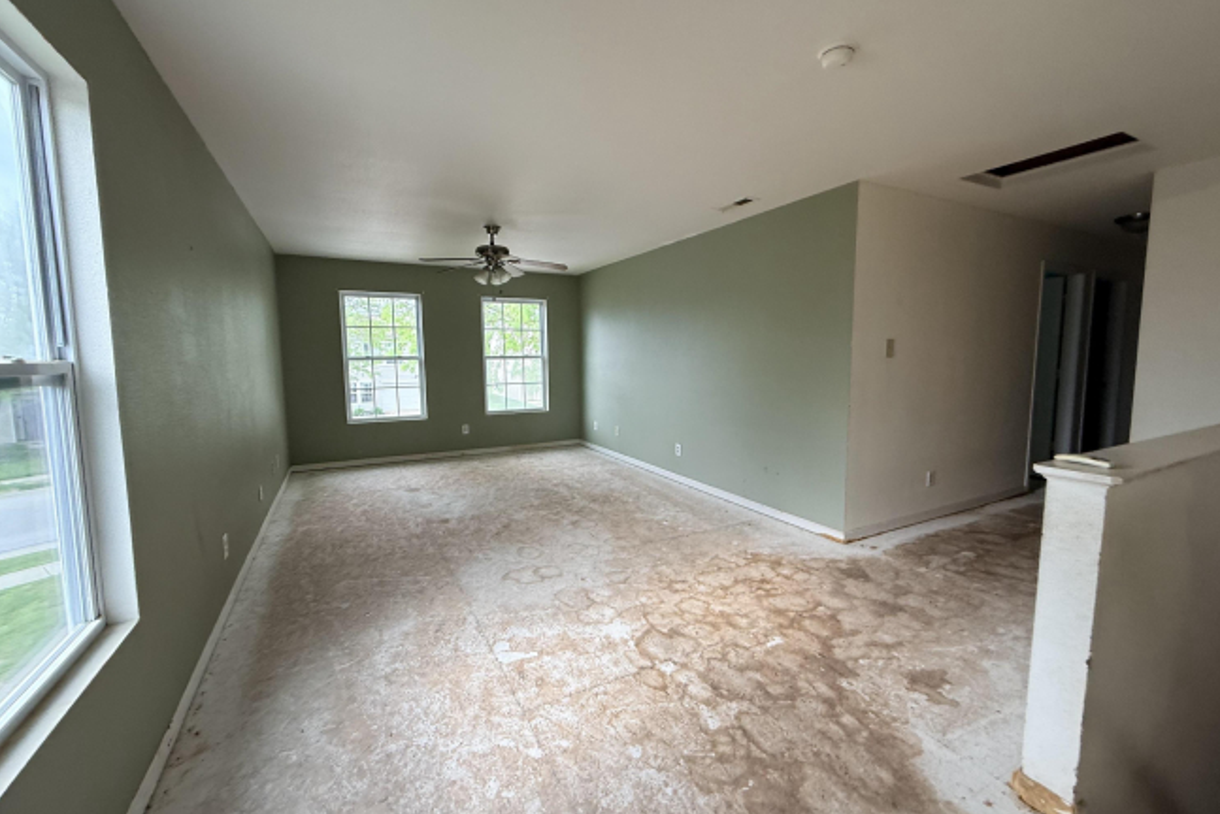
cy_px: 403
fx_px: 509
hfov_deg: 100.4
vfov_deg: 77.4
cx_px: 610
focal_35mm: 15
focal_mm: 2.22
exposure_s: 1/99
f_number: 2.2
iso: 80
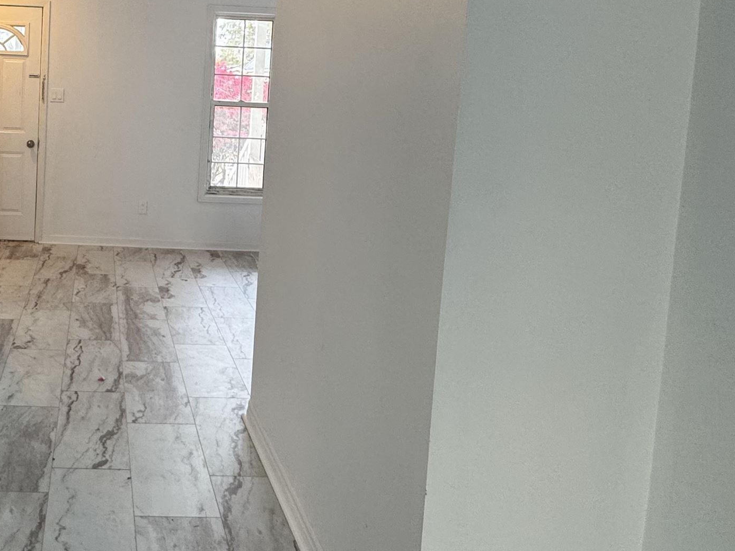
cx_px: 122
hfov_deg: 53.4
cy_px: 121
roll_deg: -1.9
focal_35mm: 31
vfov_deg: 43.6
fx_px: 658
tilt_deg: -3.9
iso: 200
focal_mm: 2.22
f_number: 2.2
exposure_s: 1/60
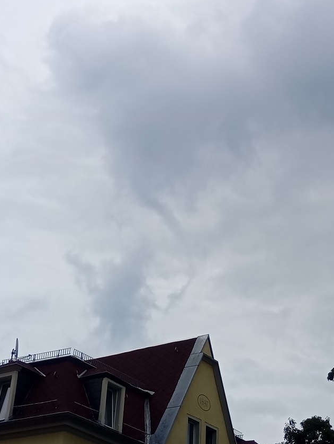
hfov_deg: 22.3
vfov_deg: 29.3
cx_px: 192
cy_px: 206
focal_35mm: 66
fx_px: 847
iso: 50
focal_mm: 3.84
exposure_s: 1/1021
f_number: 1.8
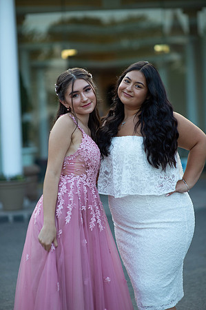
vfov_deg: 23.9
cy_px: 155
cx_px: 103
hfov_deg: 16.0
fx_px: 731
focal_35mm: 85
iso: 250
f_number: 2
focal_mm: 85
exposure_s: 1/1000
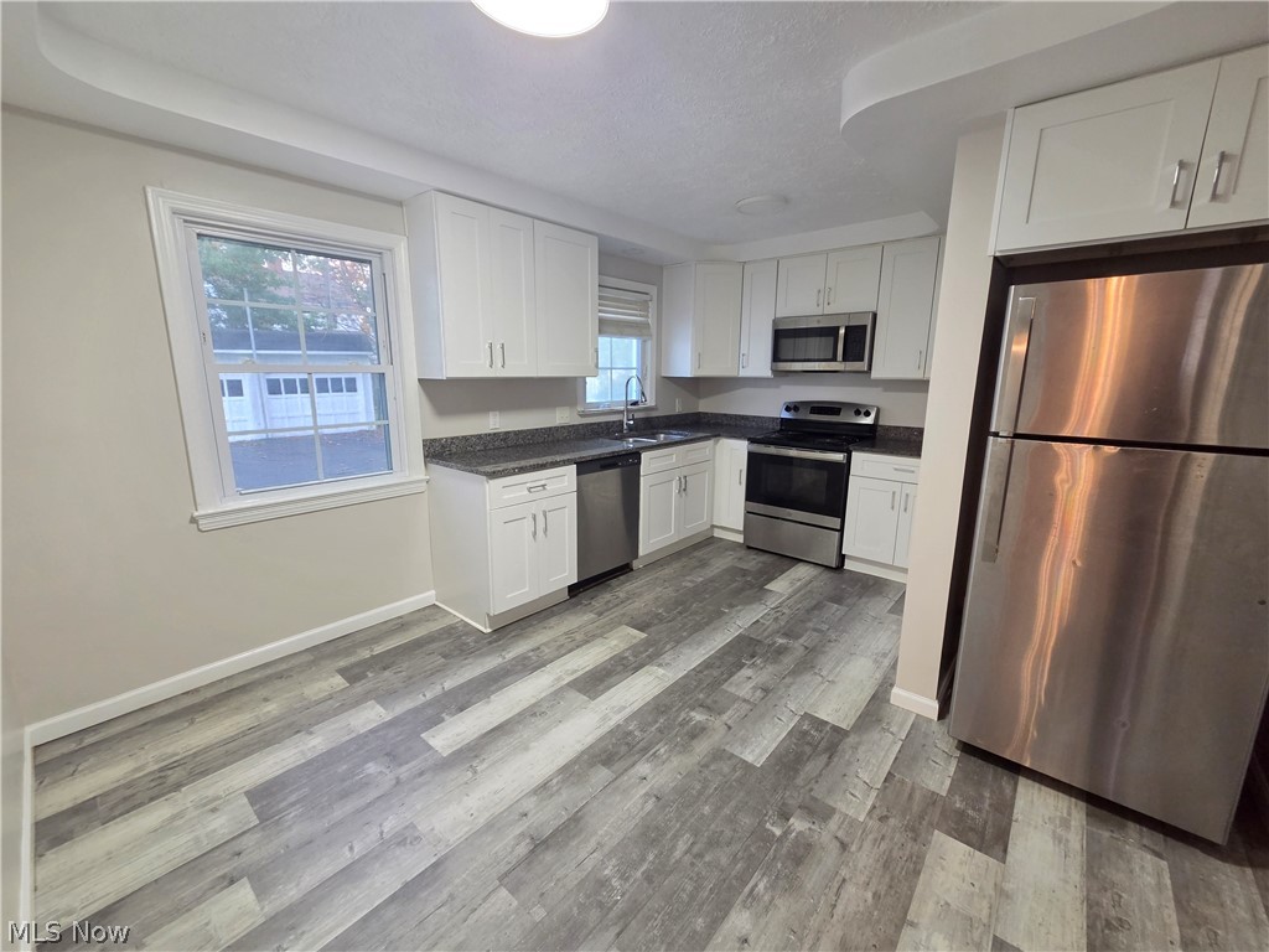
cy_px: 476
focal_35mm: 13
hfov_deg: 106.2
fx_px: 477
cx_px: 634
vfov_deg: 89.9
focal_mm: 2.2
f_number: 2.2
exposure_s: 1/60
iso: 400
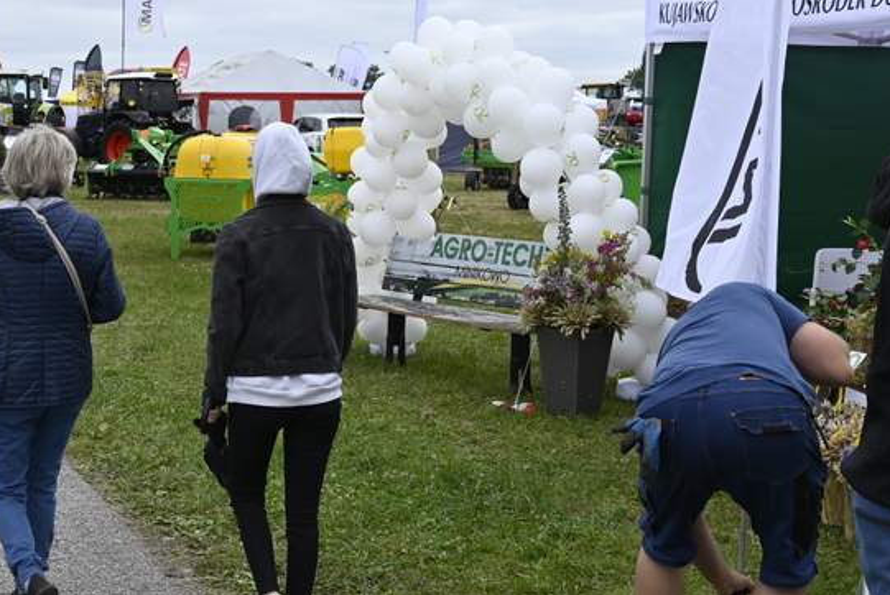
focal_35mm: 70
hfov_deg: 28.7
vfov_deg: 19.5
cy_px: 245
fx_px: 1732
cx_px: 329
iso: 250
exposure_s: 1/250
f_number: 8
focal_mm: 37
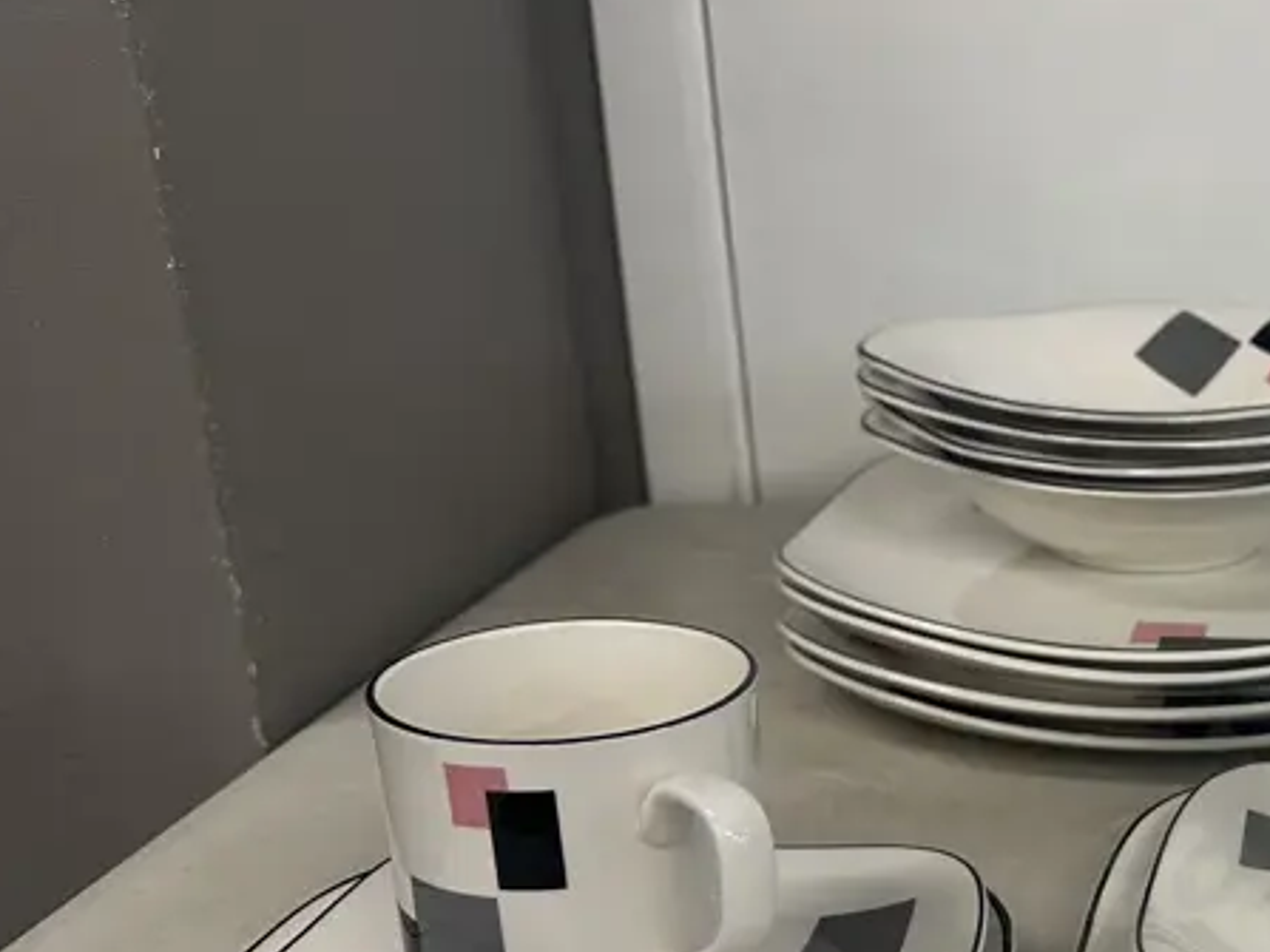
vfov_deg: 26.2
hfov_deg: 31.1
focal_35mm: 55
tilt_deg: -20.2
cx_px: 1395
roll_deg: -0.3
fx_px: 2017
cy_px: 705
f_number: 1.78
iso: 125
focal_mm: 6.86
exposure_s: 1/100
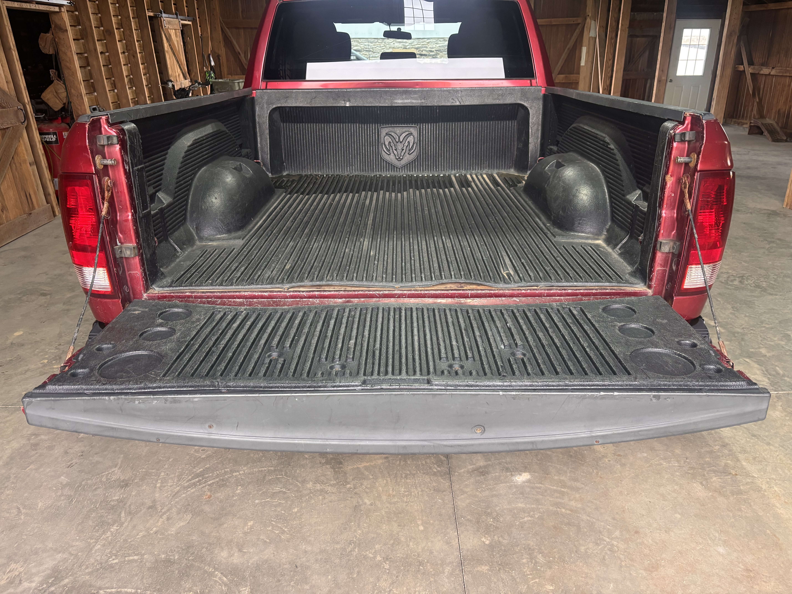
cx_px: 396
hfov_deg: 67.3
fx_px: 595
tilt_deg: -22.0
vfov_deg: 53.1
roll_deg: +0.4
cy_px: 297
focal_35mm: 26
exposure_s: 1/60
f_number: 1.6
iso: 200
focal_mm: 5.96
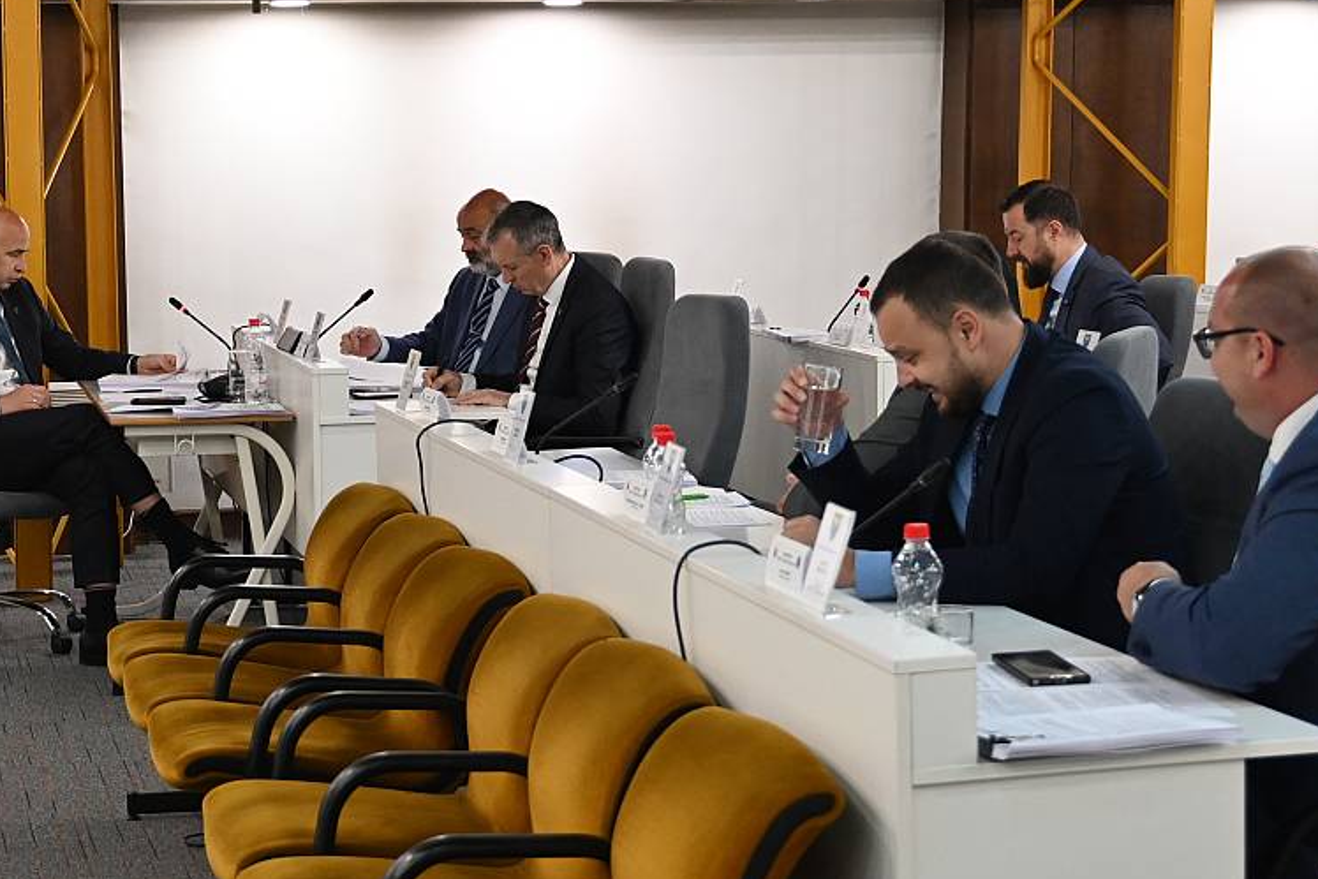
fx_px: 2819
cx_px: 328
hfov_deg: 26.0
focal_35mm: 77
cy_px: 509
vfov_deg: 17.7
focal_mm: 30
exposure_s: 1/125
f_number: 2.8
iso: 1000
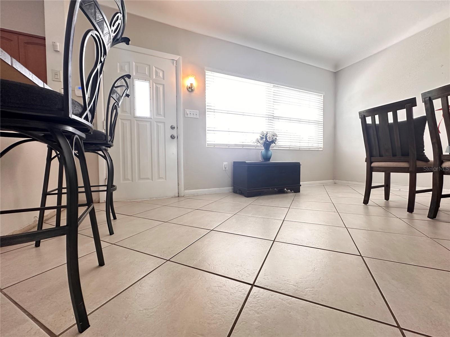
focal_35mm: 14
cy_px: 168
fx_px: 182
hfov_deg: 102.1
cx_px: 225
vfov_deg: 85.7
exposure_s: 1/60
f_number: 2.2
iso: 400
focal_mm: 2.22
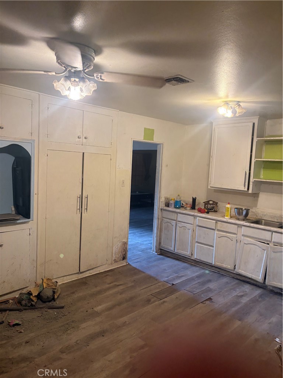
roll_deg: -2.6
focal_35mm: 26
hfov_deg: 53.1
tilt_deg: -3.0
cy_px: 189
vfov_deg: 67.3
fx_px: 283
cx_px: 142
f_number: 1.6
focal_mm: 5.96
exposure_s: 1/60
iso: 250
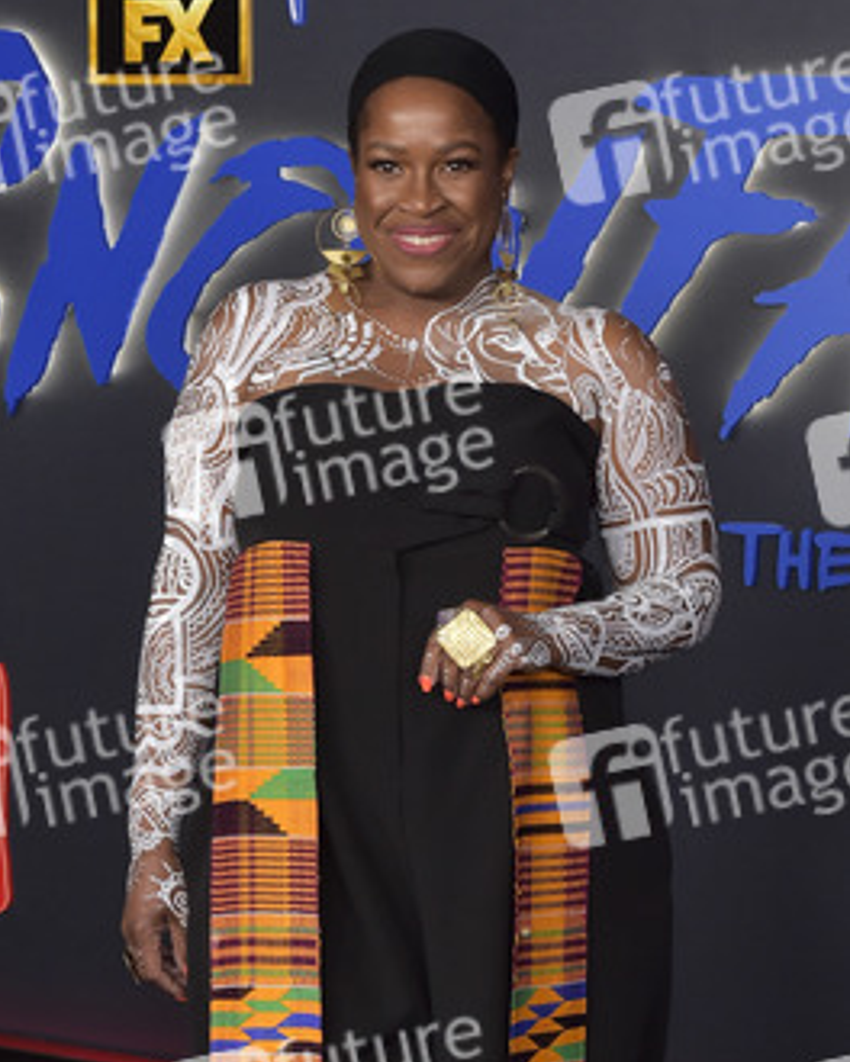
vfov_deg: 28.7
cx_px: 423
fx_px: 2075
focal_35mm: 66
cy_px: 611
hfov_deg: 23.1
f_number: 6.3
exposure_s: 1/250
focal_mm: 58
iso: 2000
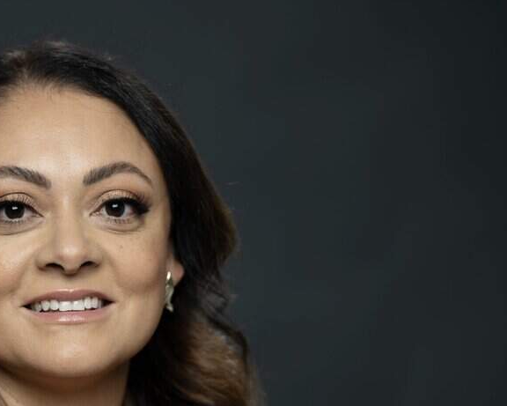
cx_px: 53
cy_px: 294
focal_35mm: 254
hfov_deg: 7.6
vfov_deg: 6.1
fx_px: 3812
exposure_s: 1/125
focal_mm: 130
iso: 32
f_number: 2.8
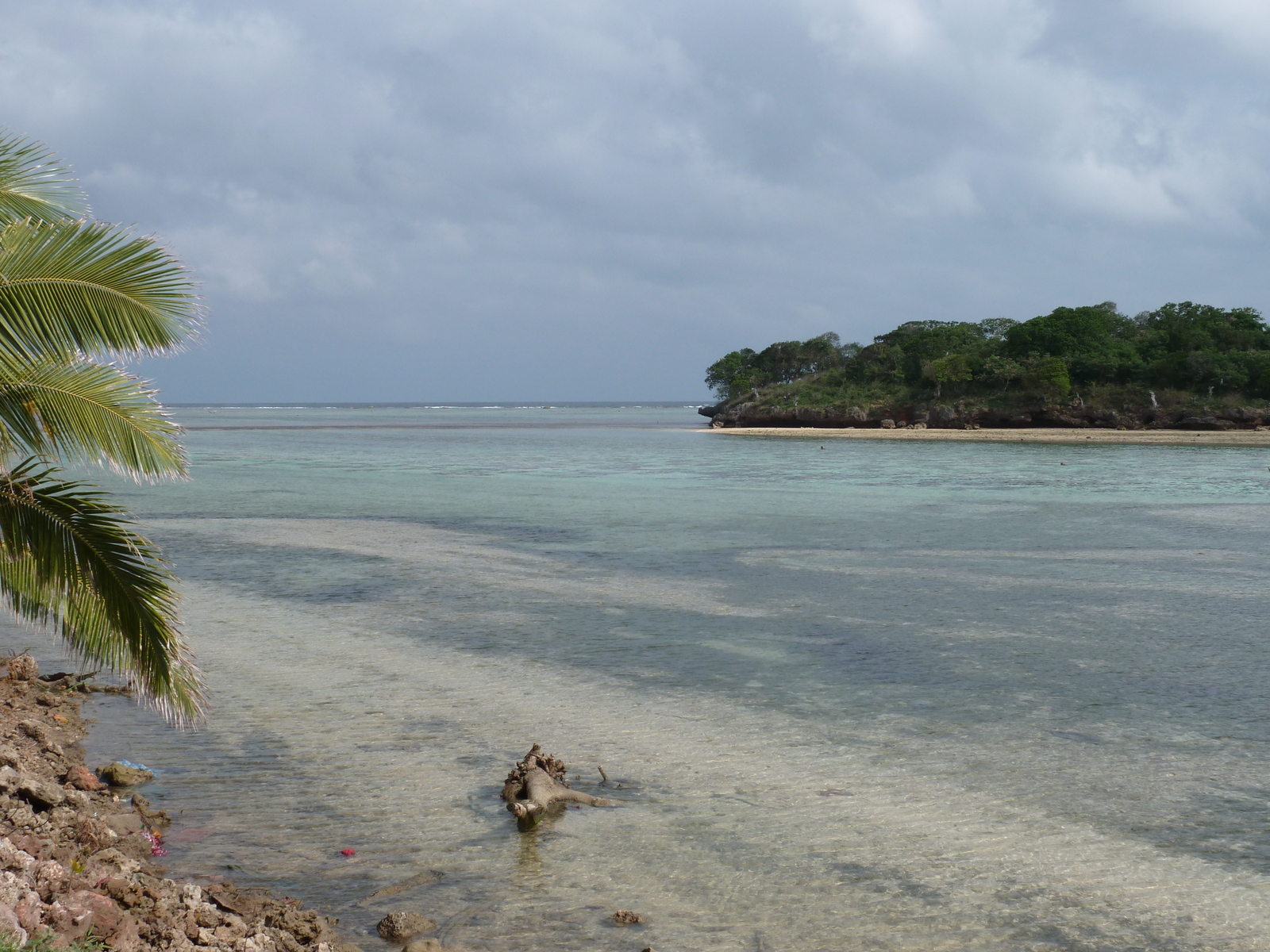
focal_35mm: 44
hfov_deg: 42.9
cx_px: 635
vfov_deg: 32.9
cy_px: 476
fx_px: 1614
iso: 80
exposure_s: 1/400
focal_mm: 7.3
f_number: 5.6
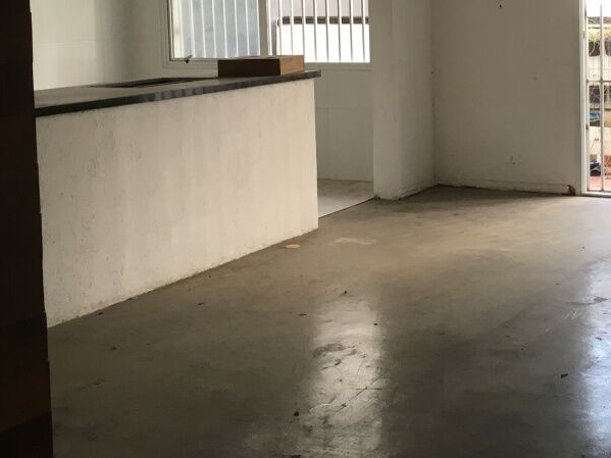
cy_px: 73
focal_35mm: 62
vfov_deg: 23.2
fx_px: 1094
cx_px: 505
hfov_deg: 30.3
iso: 25
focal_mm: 4.15
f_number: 2.2
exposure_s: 1/30
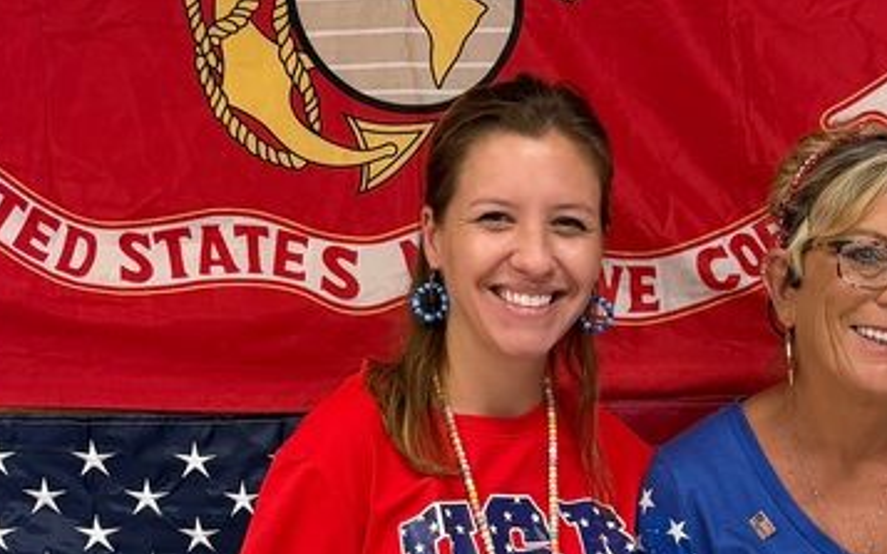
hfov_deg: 28.1
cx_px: 559
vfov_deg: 17.7
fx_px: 1764
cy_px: 455
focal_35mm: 73
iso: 320
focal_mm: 6.76
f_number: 1.78
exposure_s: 1/60
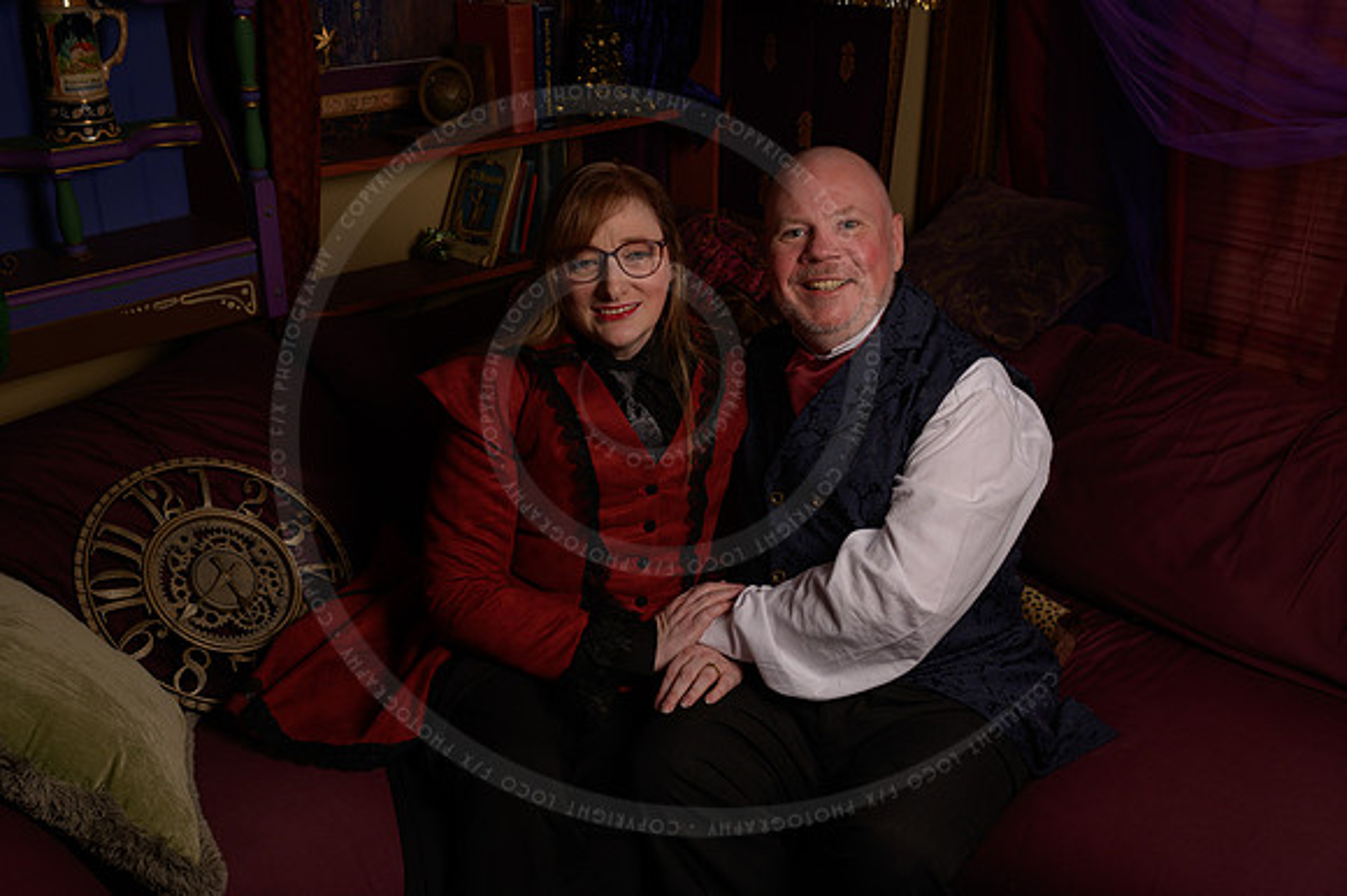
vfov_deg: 37.8
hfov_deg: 54.5
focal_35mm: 35
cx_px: 674
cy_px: 448
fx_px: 1309
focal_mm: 35
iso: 200
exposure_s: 1/1600
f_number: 5.6
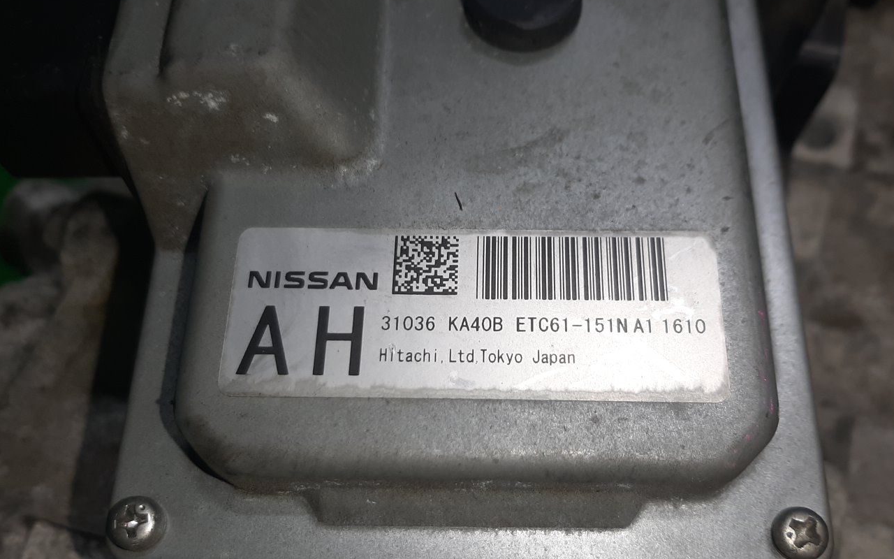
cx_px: 468
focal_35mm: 31
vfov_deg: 40.6
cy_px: 300
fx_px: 755
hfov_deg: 61.2
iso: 40
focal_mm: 3.93
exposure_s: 1/104
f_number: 1.7
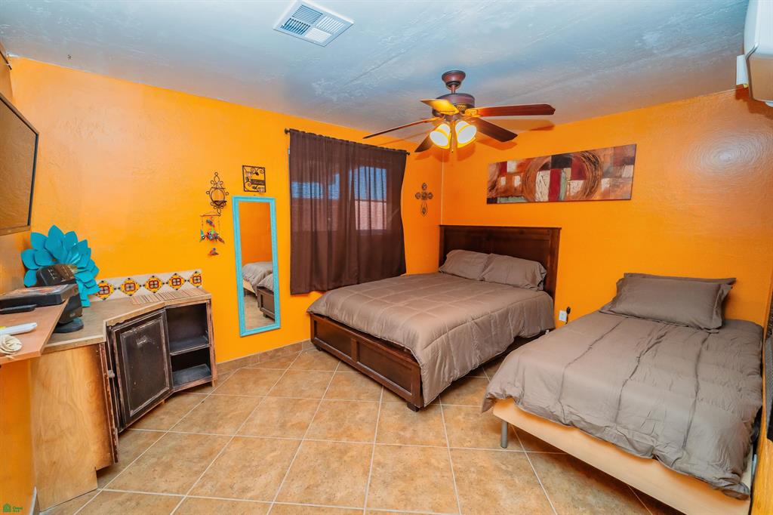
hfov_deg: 104.3
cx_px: 386
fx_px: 300
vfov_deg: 81.2
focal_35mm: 14
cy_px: 258
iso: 1600
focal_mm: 14
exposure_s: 1/60
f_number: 4
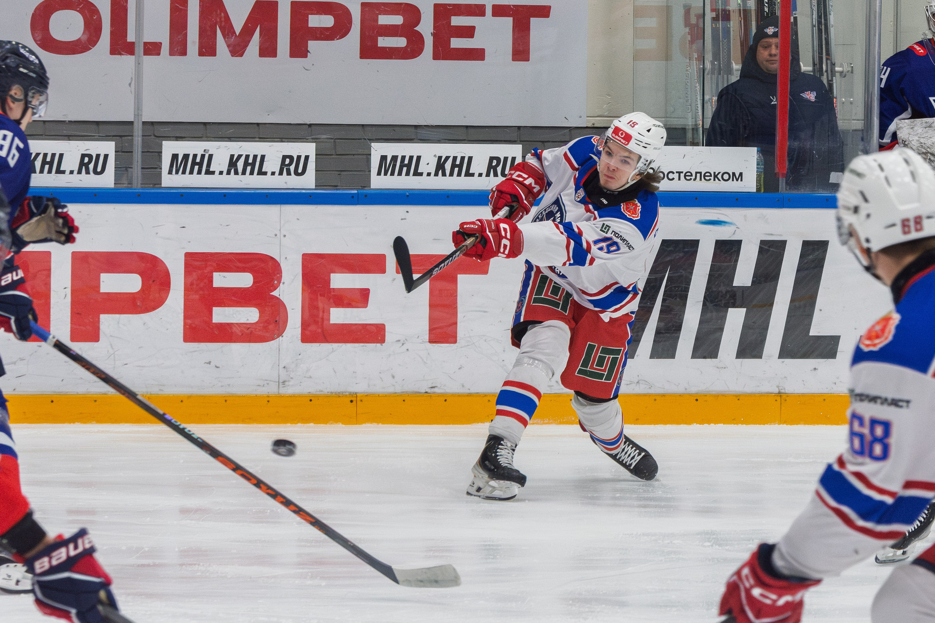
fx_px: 6959
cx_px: 538
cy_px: 239
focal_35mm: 268
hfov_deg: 7.7
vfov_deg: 5.1
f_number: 6.3
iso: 2800
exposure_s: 1/1000
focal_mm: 122
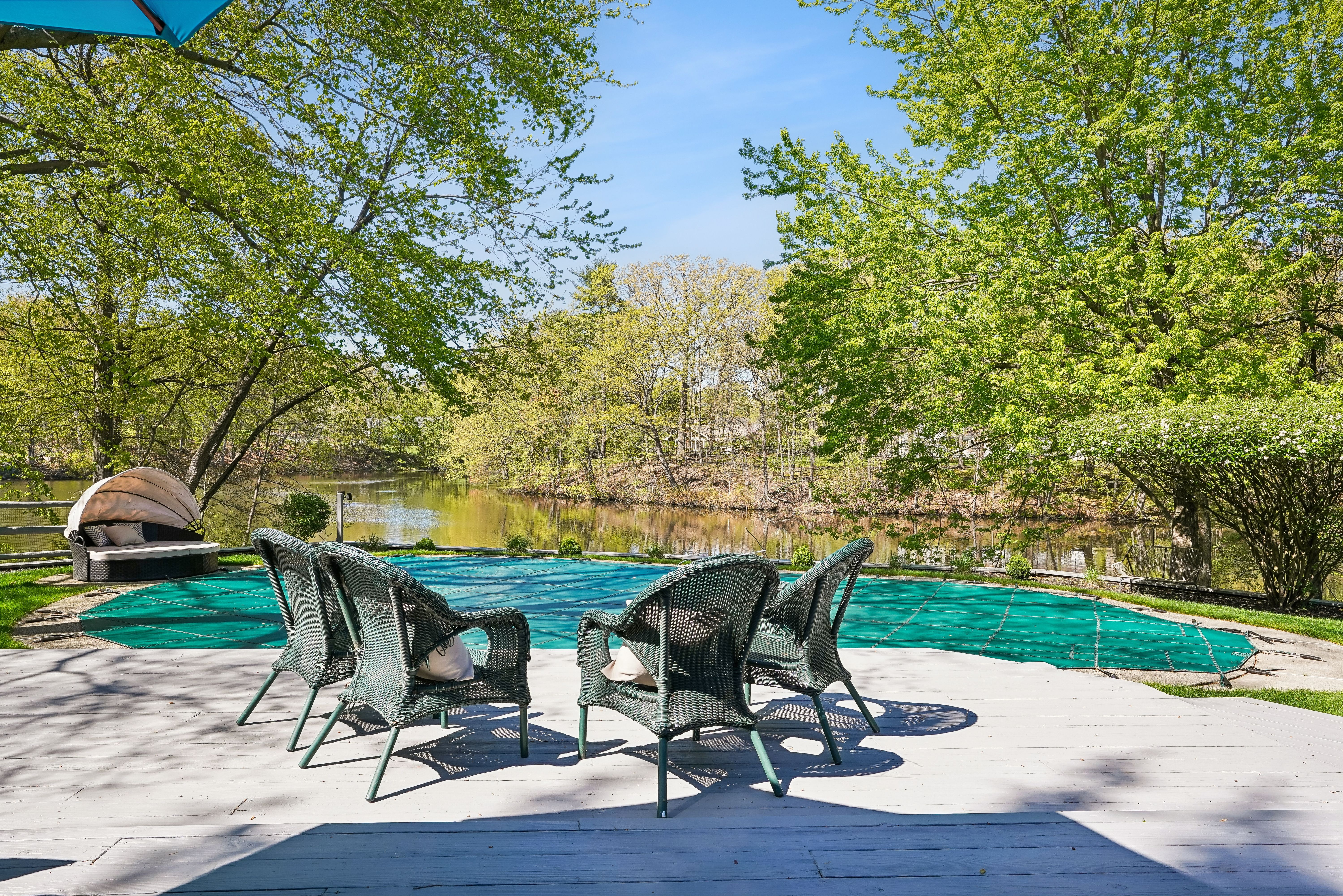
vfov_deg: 55.1
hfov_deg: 76.1
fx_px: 858
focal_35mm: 23
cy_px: 448
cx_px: 672
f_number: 8
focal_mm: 23
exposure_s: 1/320
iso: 400
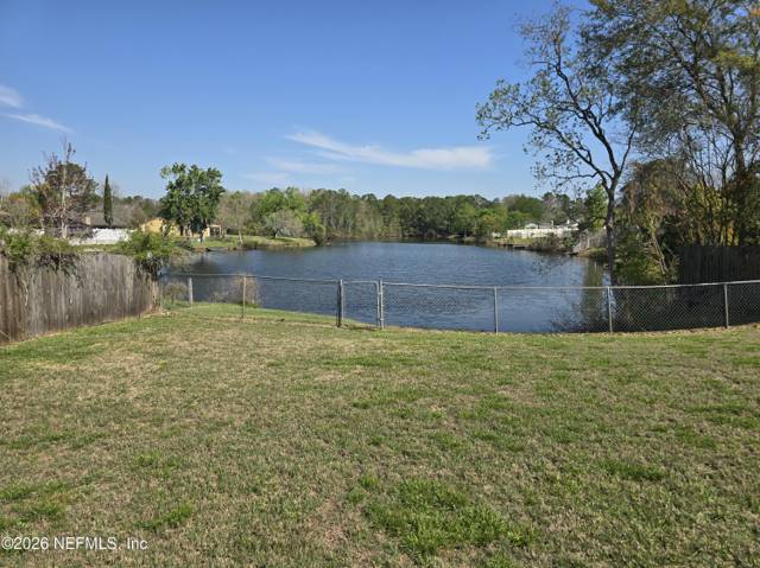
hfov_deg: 74.0
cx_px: 380
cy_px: 284
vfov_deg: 58.8
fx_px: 505
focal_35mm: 23
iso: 12
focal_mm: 6.3
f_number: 1.7
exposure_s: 1/902
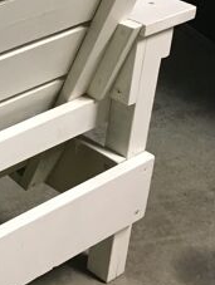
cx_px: -131
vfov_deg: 19.1
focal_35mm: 102
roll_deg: +0.6
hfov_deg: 13.5
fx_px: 842
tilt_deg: -28.5
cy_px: 70
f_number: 2.2
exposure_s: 1/20
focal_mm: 4.15
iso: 200
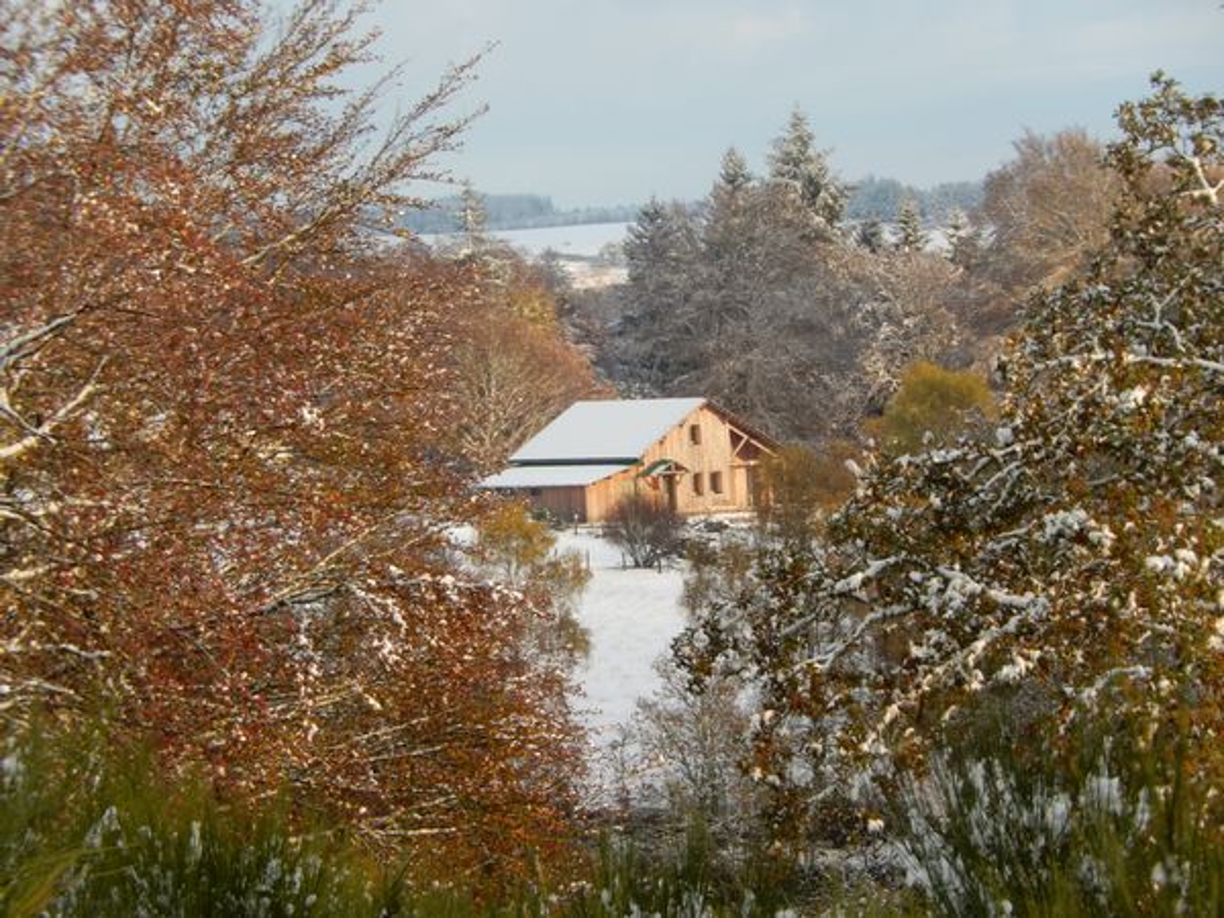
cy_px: 459
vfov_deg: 8.0
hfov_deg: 10.7
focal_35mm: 185
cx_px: 612
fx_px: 6541
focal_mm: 33.3
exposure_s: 1/100
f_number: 5.7
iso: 125
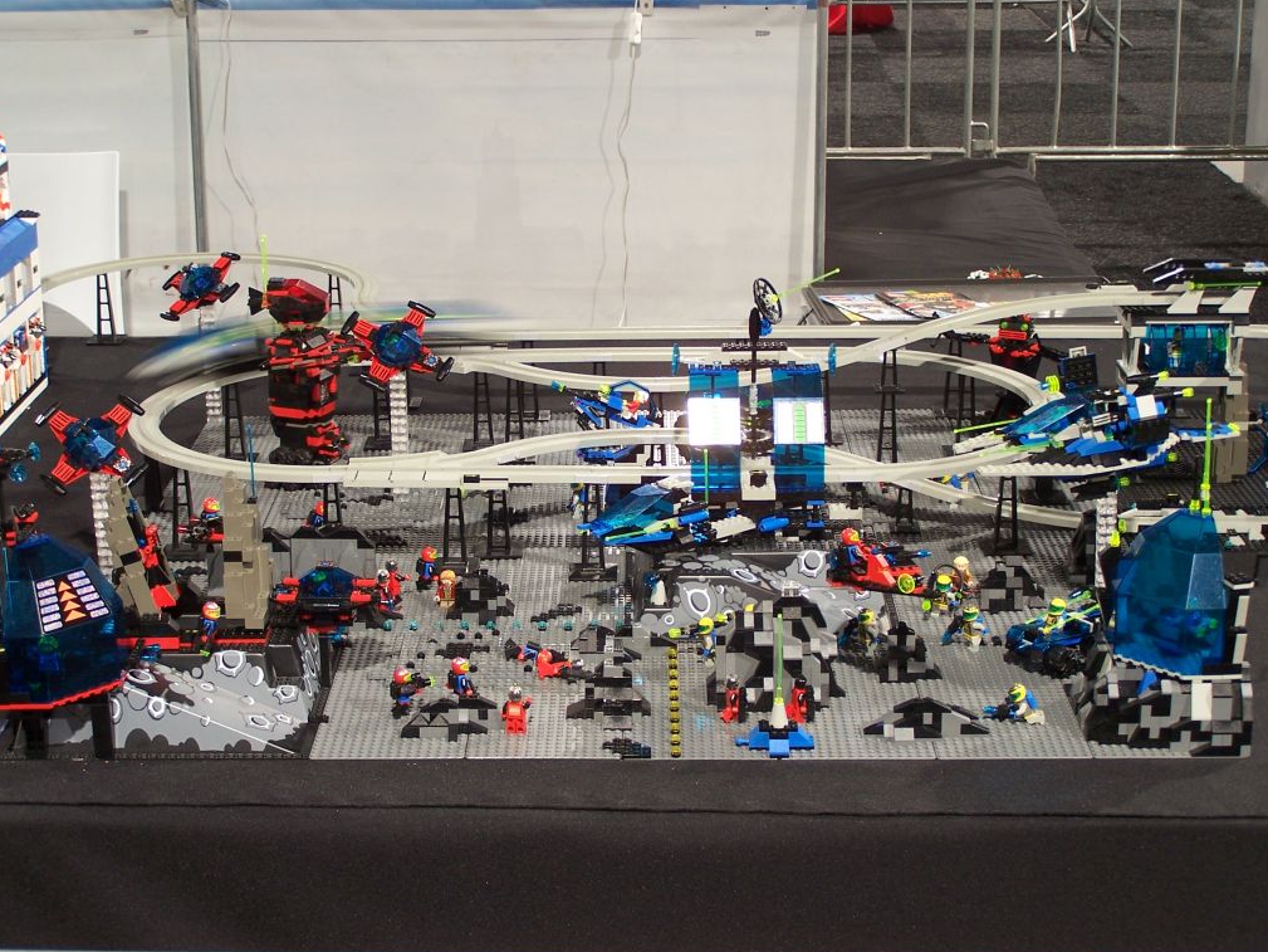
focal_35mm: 68
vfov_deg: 21.6
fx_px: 2491
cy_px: 478
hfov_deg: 28.6
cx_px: 632
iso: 80
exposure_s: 1/2
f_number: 3.2
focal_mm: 11.1
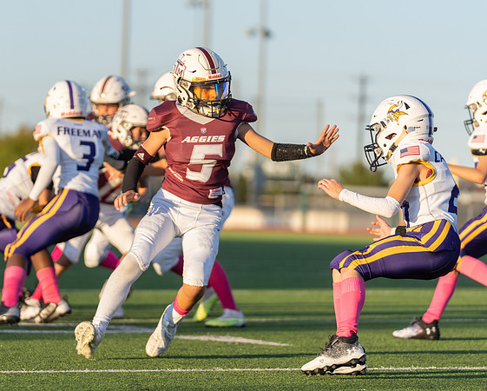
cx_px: 124
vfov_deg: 7.2
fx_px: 3105
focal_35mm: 215
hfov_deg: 9.0
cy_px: 198
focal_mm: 154
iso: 250
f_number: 2.8
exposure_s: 1/1600
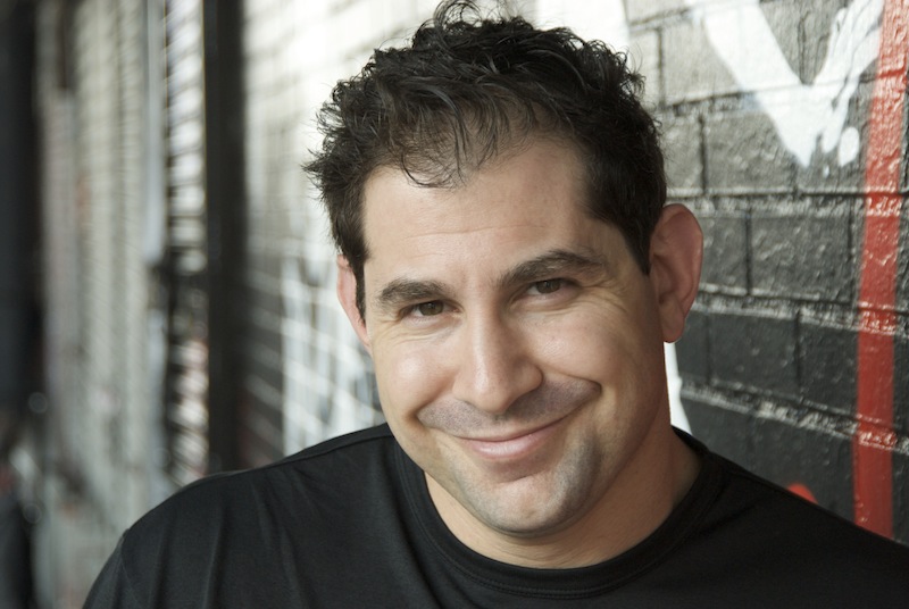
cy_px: 304
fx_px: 2845
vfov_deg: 12.2
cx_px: 454
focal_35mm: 112
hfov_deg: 18.2
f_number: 5.3
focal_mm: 75
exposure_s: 1/125
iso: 320
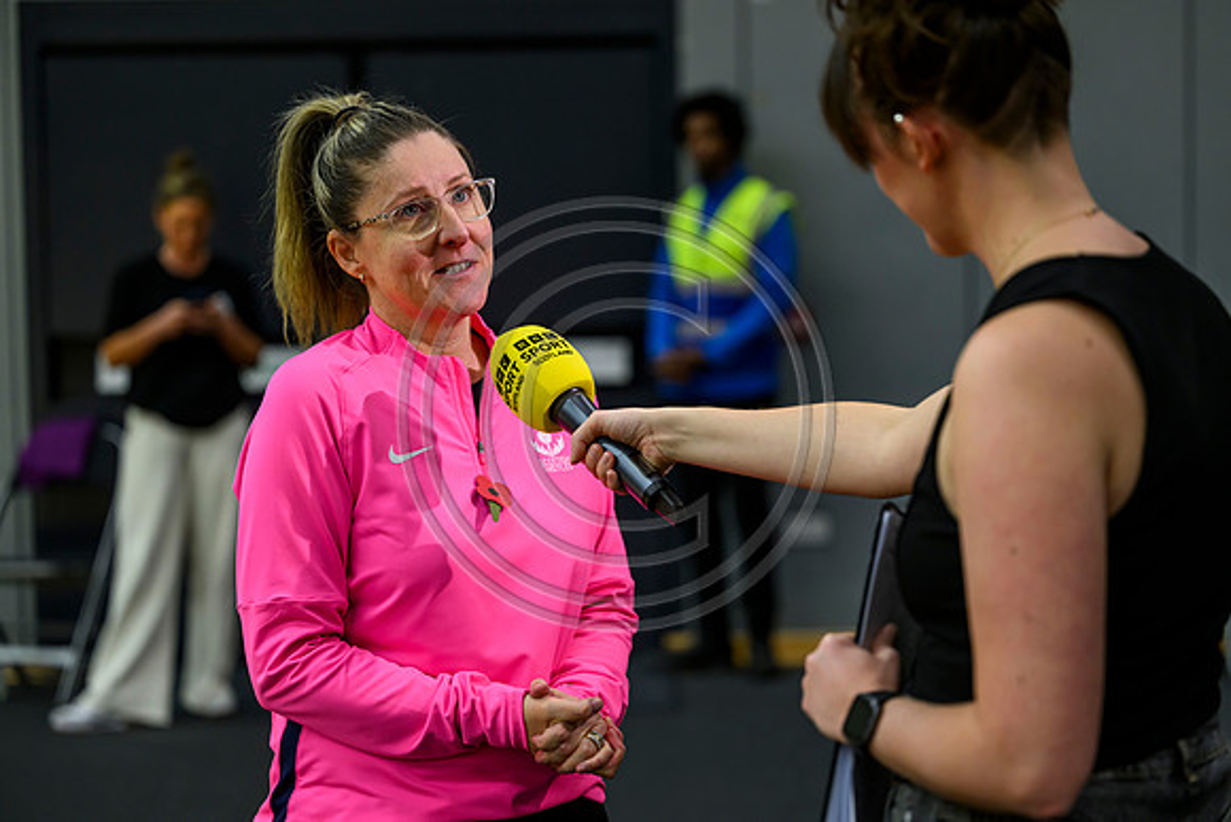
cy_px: 411
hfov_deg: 23.4
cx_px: 616
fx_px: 2975
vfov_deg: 15.7
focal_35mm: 87
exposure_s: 1/500
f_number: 2.8
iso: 1250
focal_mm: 87
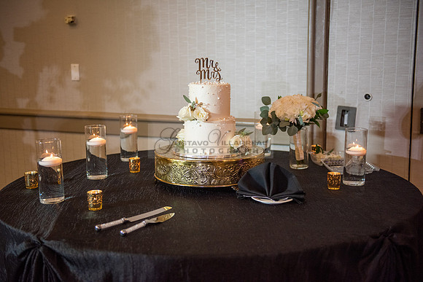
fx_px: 564
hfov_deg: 41.1
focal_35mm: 48
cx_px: 212
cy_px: 141
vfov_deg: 28.1
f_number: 2.8
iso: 1600
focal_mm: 48
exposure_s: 1/200
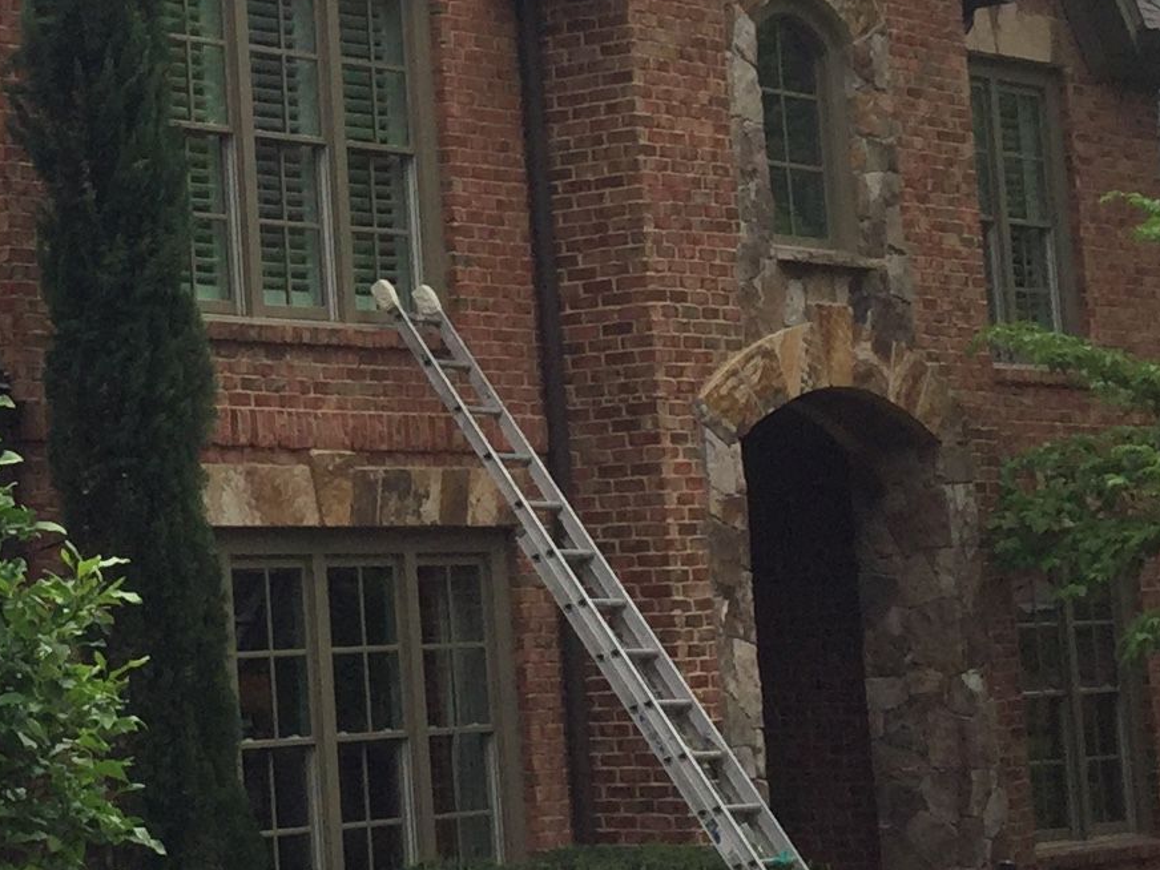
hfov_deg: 16.3
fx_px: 3887
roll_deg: +0.7
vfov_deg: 12.7
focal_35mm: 116
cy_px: 160
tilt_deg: +7.6
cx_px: -241
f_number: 2.4
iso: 25
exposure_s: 1/370
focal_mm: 3.3
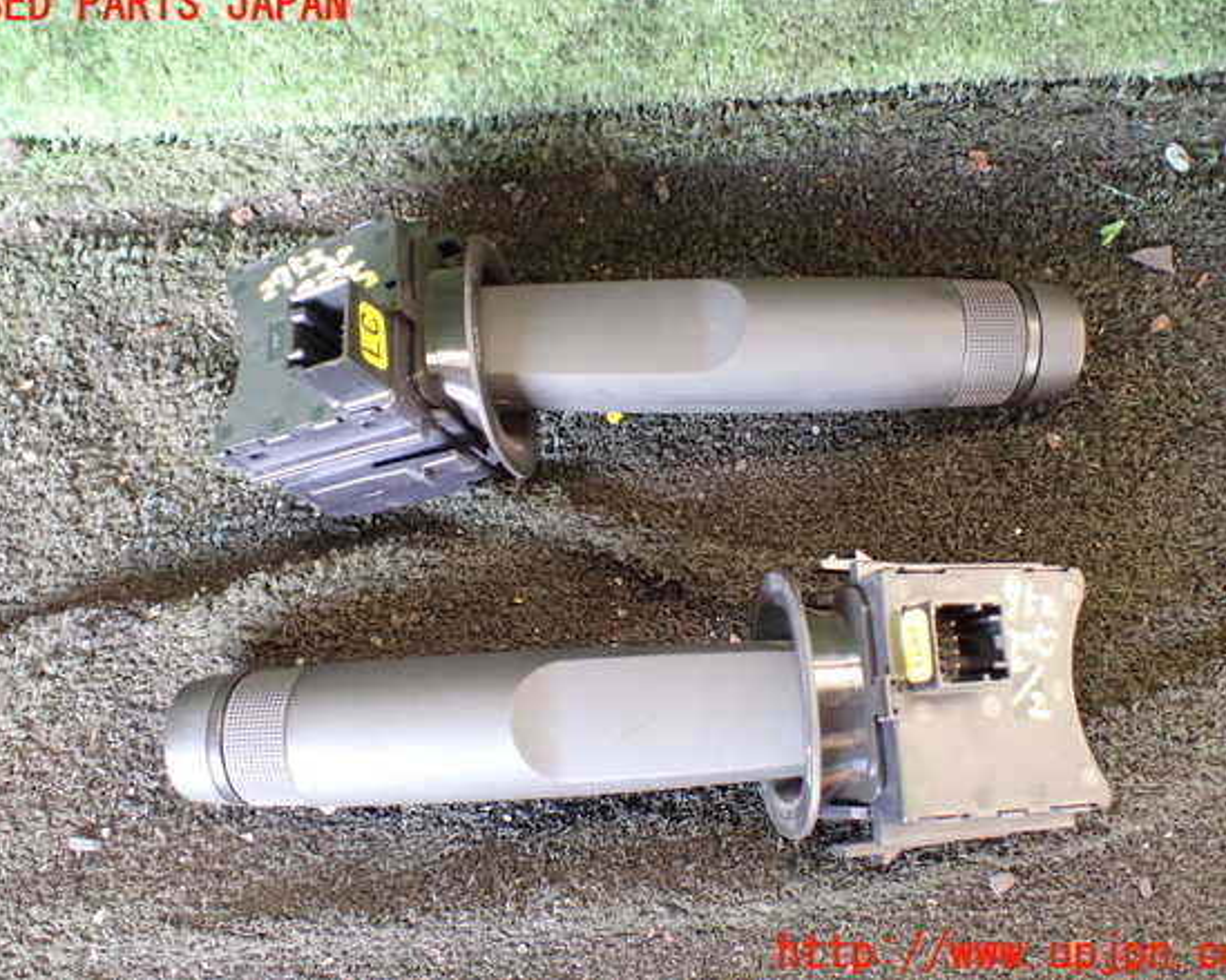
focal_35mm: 32
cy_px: 480
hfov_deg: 55.7
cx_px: 612
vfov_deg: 45.8
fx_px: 1161
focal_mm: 5.4
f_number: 2.3
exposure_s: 1/80
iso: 800
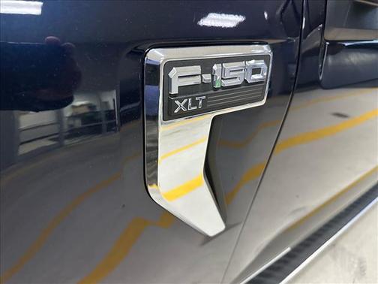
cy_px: 142
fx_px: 262
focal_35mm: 24
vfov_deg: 56.8
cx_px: 189
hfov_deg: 71.6
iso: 800
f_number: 1.78
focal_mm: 6.86
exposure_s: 1/40
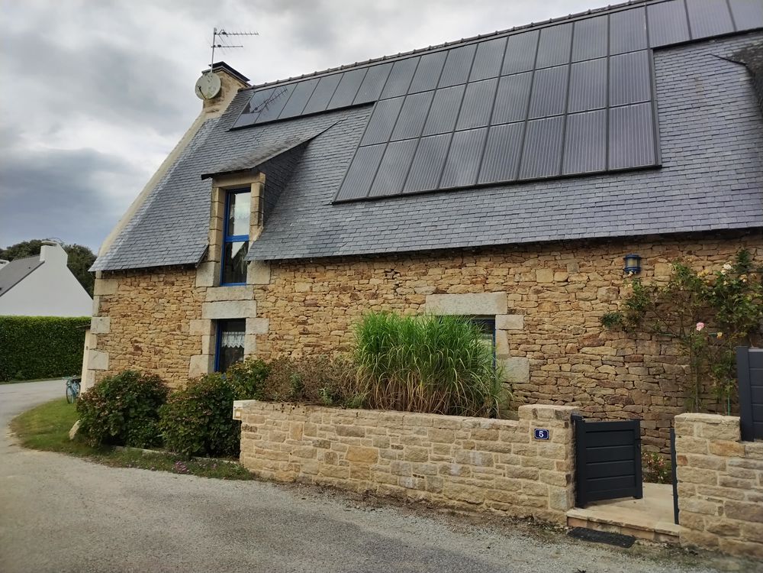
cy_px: 286
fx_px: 573
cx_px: 382
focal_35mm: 26
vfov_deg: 53.1
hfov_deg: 67.3
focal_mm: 4.75
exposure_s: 1/871
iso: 100
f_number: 1.8
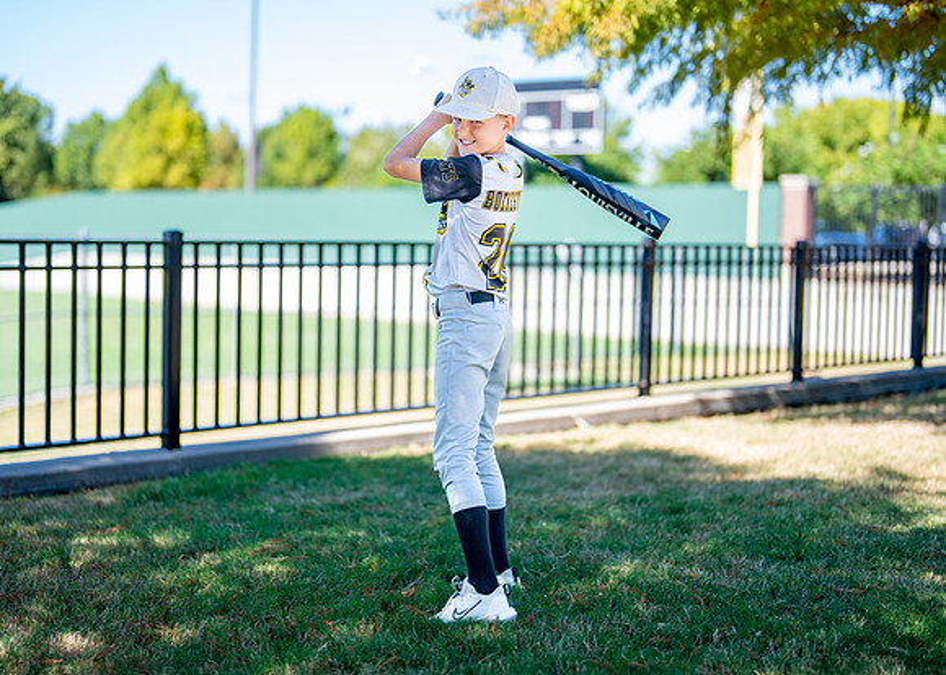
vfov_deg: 23.9
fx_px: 1598
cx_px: 447
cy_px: 310
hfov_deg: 33.0
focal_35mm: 59
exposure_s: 1/1600
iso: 100
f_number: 1.2
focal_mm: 50
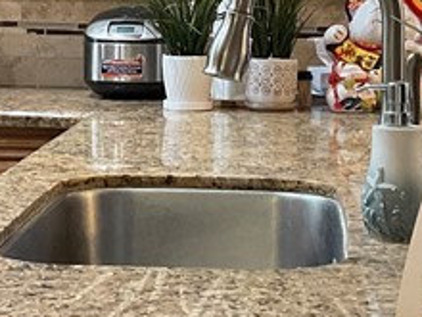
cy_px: 0
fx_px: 1646
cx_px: 81
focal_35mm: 135
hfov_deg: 14.5
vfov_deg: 10.9
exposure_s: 1/40
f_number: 1.8
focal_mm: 3
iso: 250
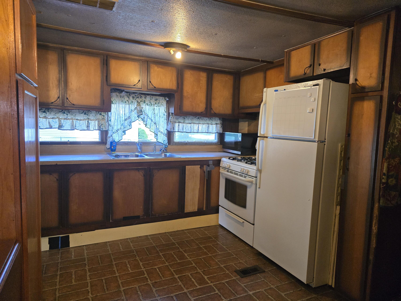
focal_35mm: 23
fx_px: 266
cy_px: 150
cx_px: 200
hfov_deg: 73.9
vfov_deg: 58.9
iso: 800
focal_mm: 6.3
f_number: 1.7
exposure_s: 1/120
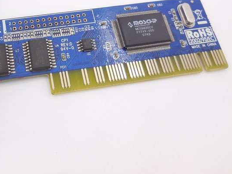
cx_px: 47
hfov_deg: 38.2
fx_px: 322
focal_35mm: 48
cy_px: 23
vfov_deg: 29.2
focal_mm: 4.5
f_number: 3.1
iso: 125
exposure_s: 1/50
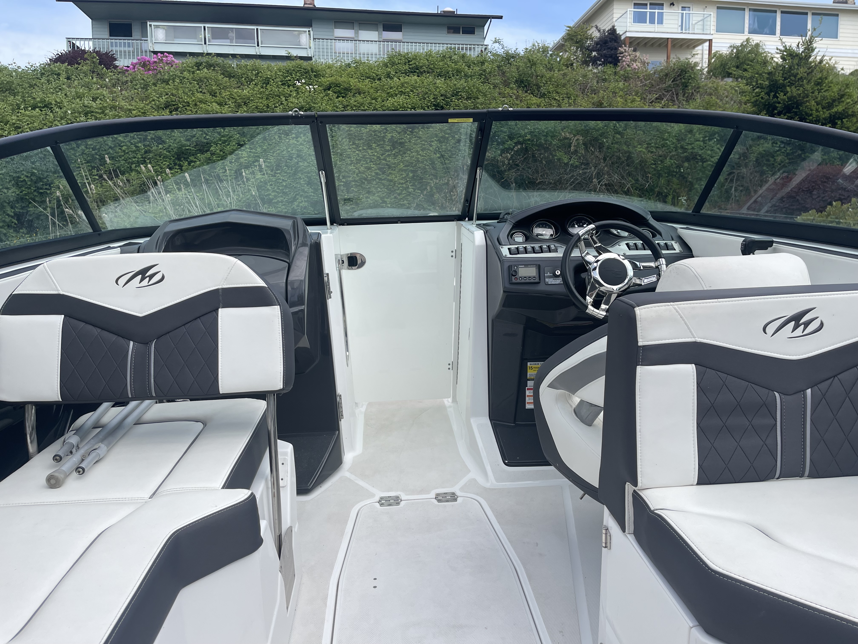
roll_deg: -0.1
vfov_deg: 54.9
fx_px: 620
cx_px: 429
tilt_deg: -7.0
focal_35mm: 25
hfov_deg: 69.4
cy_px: 322
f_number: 1.6
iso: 32
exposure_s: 1/2717
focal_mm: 5.1
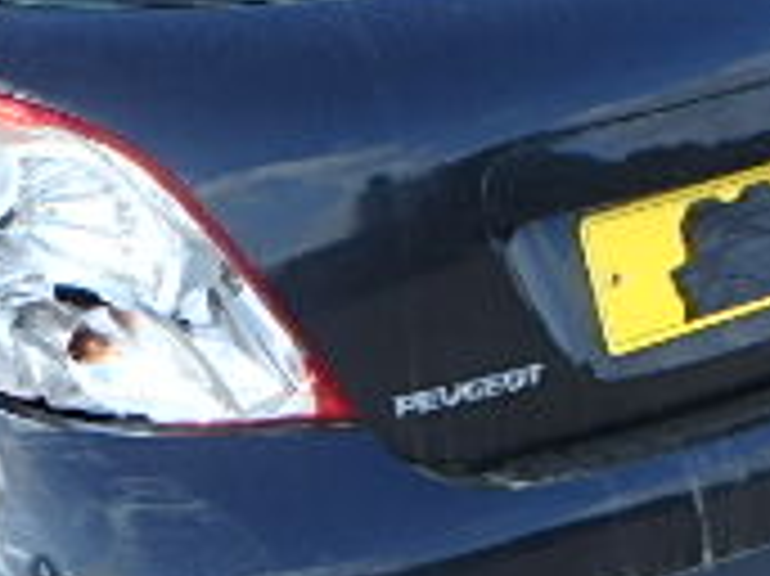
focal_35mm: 135
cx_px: -59
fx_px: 3001
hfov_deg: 14.3
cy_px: 310
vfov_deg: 11.0
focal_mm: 6.4
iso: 125
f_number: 5
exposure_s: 1/200
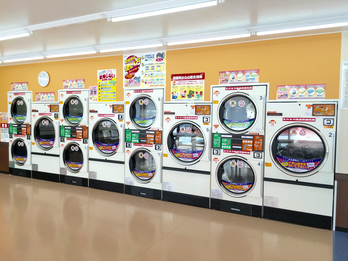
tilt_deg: -3.0
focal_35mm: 29
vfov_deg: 48.2
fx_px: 292
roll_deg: +0.1
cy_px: 130
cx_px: 174
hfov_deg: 61.7
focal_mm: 4.15
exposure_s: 1/100
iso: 40
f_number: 2.2
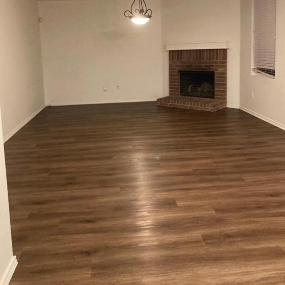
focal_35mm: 34
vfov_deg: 47.5
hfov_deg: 48.5
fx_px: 317
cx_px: 144
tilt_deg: -3.5
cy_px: 90
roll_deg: +2.8
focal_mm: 3.99
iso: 320
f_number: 1.8
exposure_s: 1/30
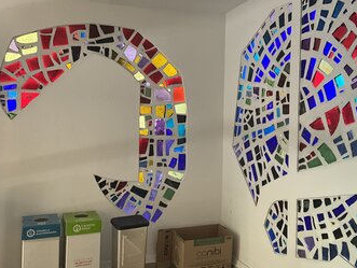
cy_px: 119
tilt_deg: +1.4
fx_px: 361
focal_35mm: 35
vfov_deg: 40.7
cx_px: 202
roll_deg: -2.3
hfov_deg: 52.4
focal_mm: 3
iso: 64
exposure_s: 1/74
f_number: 1.8
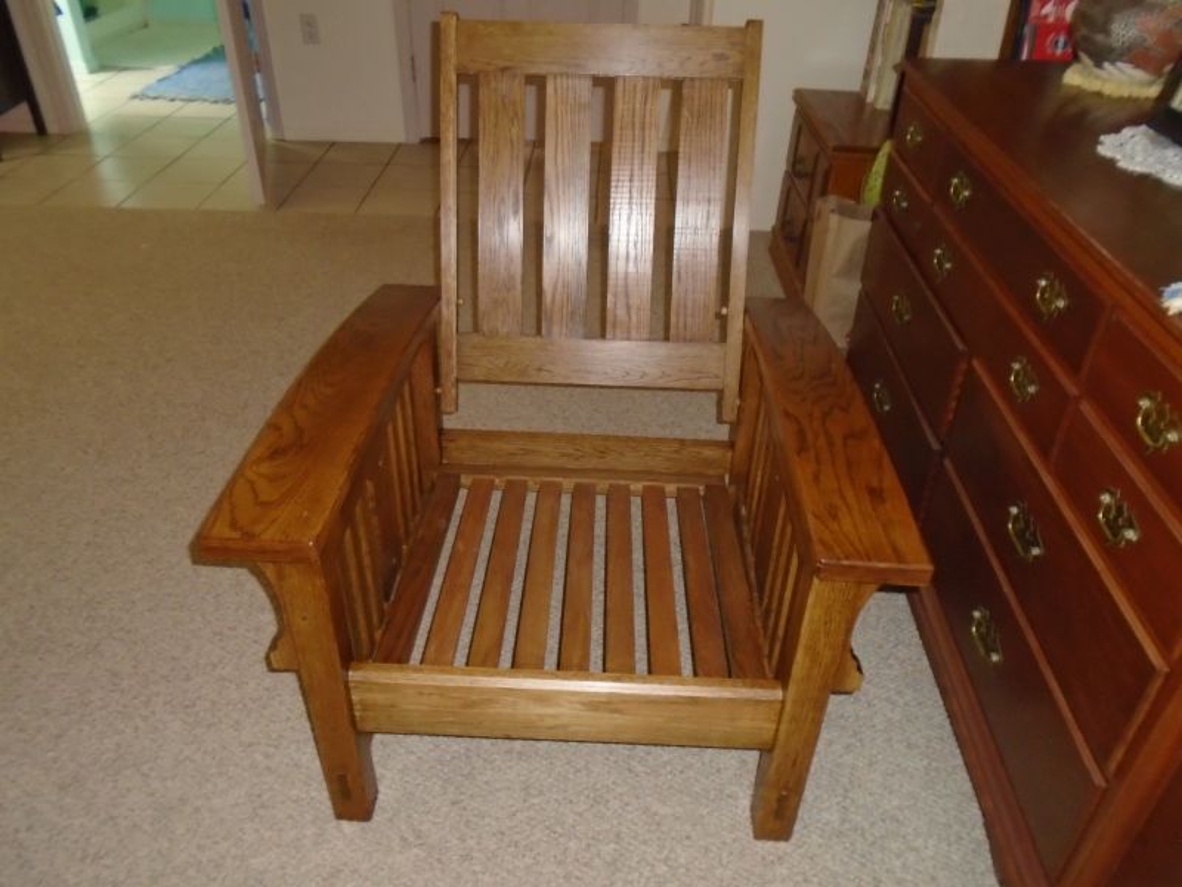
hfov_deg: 67.3
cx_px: 591
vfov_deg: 53.1
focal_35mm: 26
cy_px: 444
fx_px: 888
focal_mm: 4.6
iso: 400
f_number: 3.2
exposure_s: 1/30
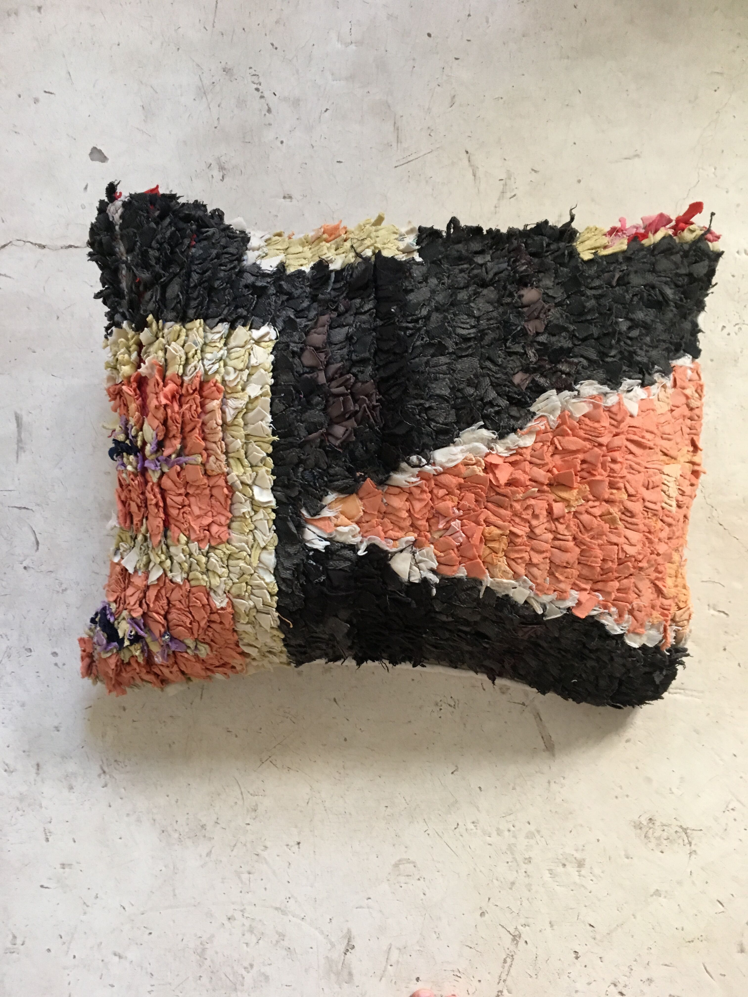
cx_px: 374
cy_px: 498
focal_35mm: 29
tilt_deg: -85.3
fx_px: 836
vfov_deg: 61.7
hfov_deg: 48.2
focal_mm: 4.15
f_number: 2.2
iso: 160
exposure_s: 1/33
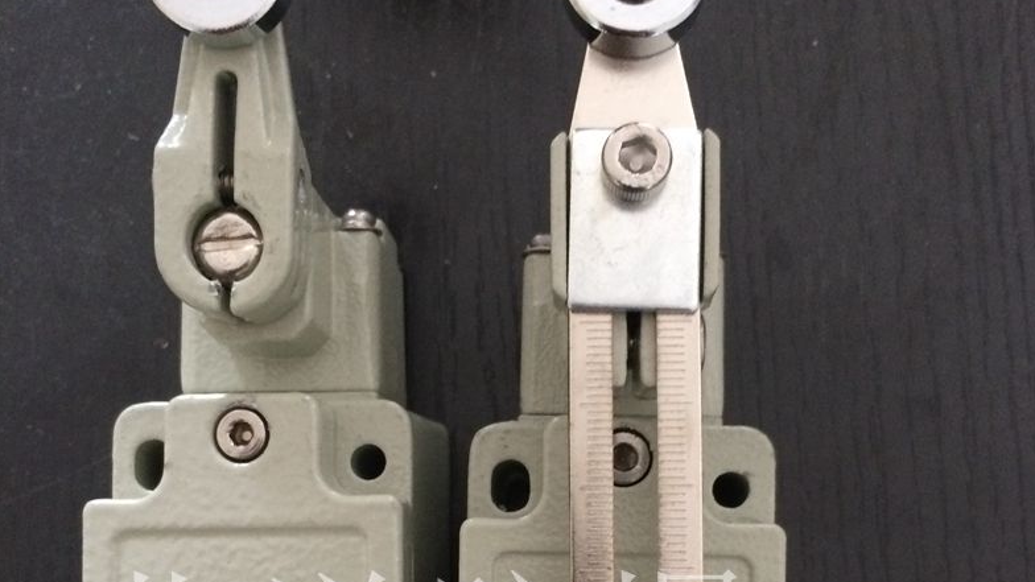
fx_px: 1180
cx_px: 523
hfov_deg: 47.4
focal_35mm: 43
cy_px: 503
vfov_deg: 26.9
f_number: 2.2
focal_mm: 4.15
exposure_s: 1/17
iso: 250
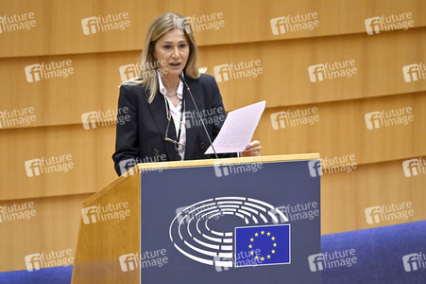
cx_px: 213
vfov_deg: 2.3
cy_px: 142
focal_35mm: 600
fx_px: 7095
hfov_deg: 3.4
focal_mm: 600
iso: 4000
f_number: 6.3
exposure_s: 1/500
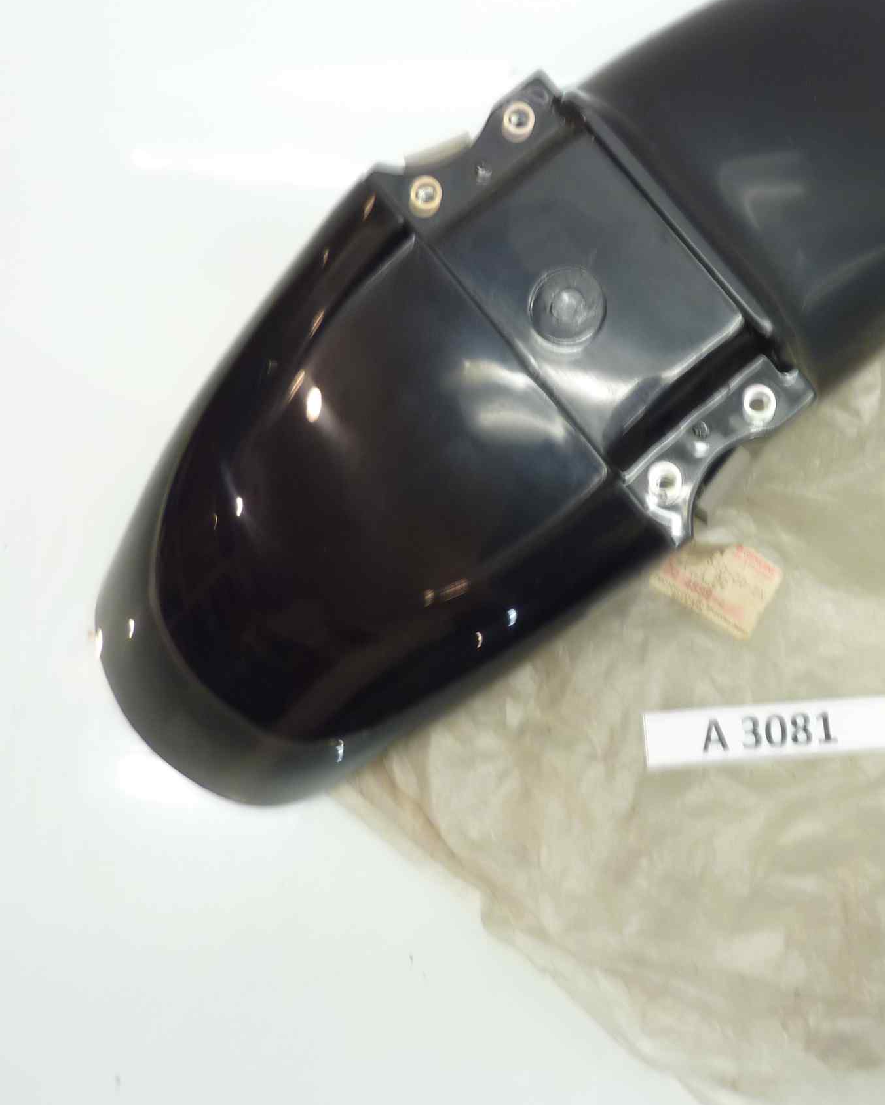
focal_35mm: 37
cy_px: 484
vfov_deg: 49.0
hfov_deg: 39.4
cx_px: 628
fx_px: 1211
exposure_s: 1/8
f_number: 3.3
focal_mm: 4.1
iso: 80
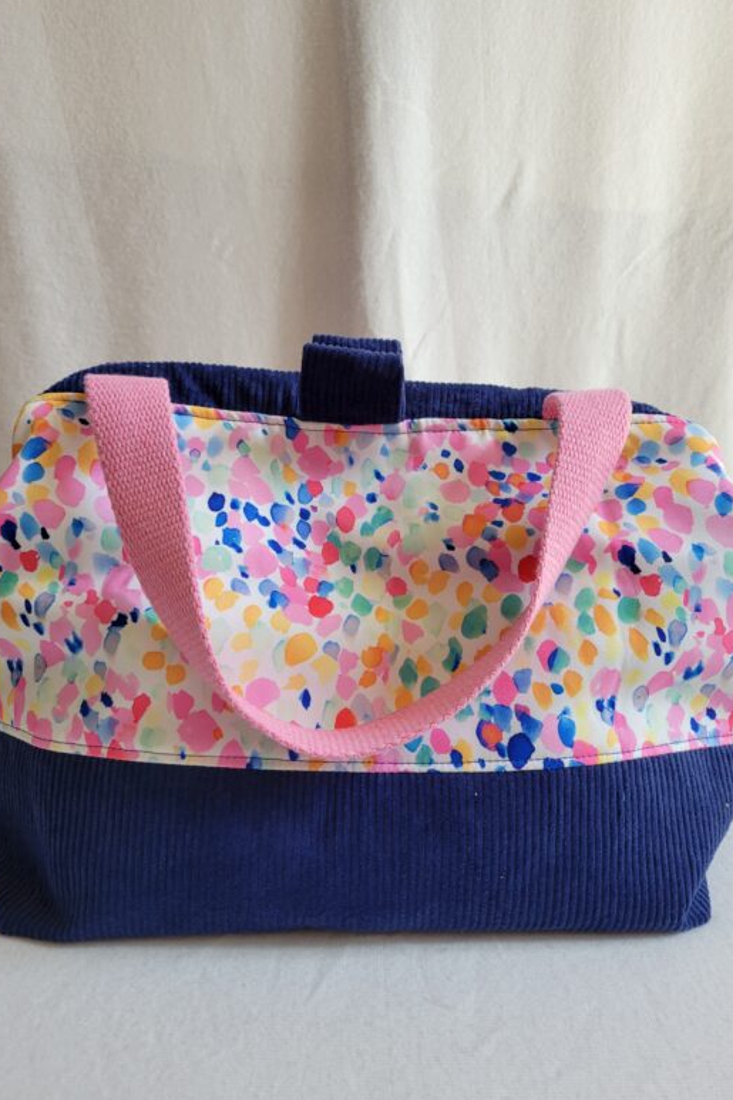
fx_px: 855
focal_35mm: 28
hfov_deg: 46.4
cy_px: 561
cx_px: 366
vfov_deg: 65.5
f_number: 1.8
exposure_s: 1/120
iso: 100
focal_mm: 5.4
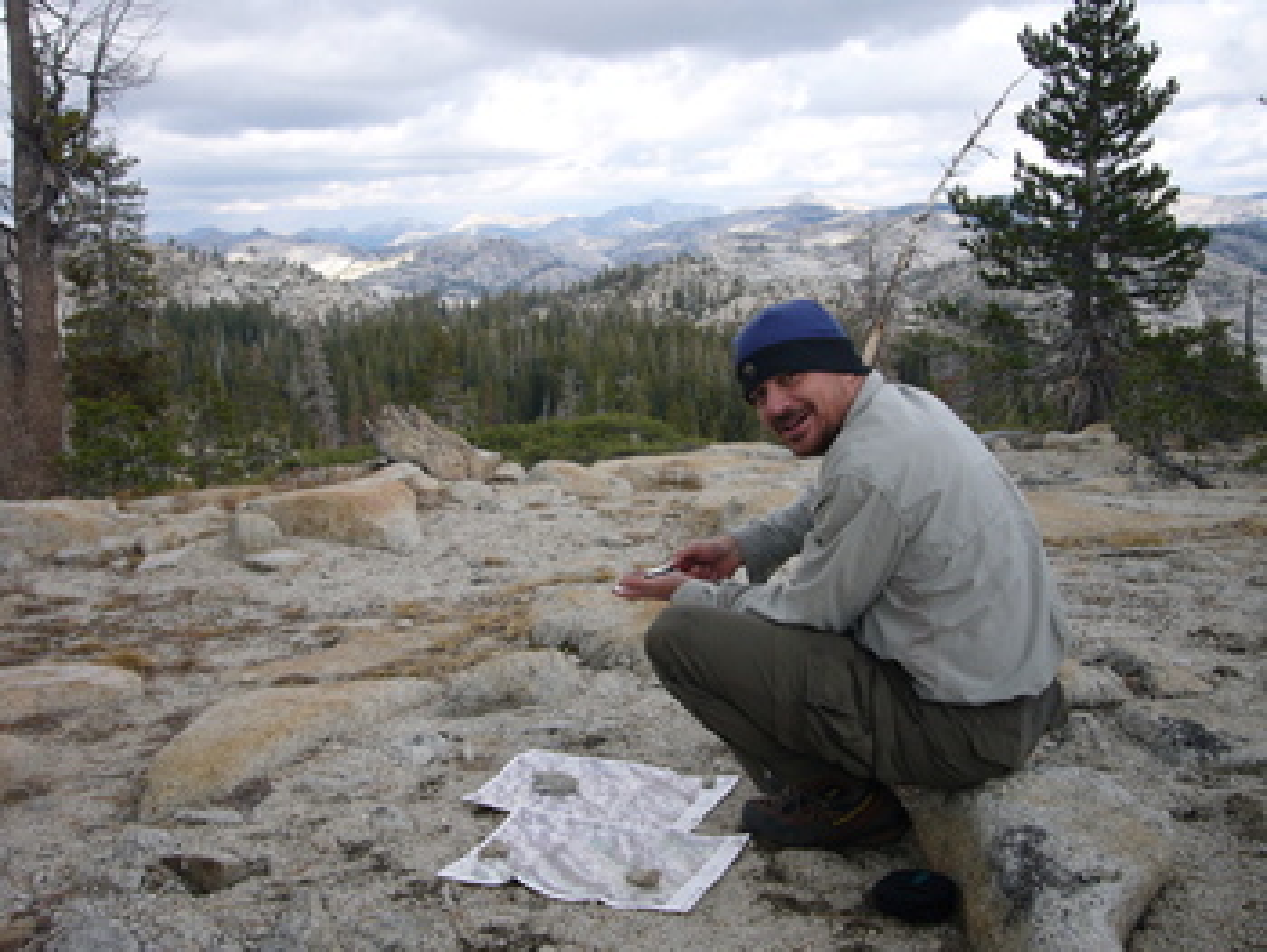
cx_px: 634
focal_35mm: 37
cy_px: 476
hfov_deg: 50.1
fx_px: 1355
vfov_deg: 38.7
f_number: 3.1
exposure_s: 1/500
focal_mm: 6.1
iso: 80
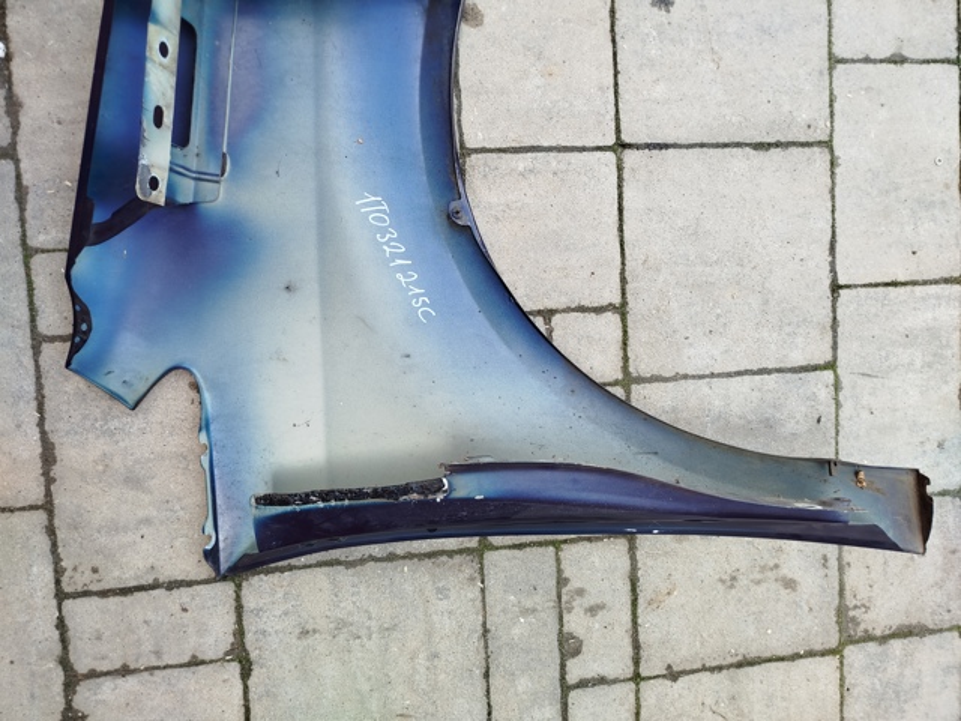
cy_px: 360
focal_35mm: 24
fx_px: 666
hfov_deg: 71.6
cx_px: 480
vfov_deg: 56.8
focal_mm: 5.31
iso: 50
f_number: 1.7
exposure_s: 1/100
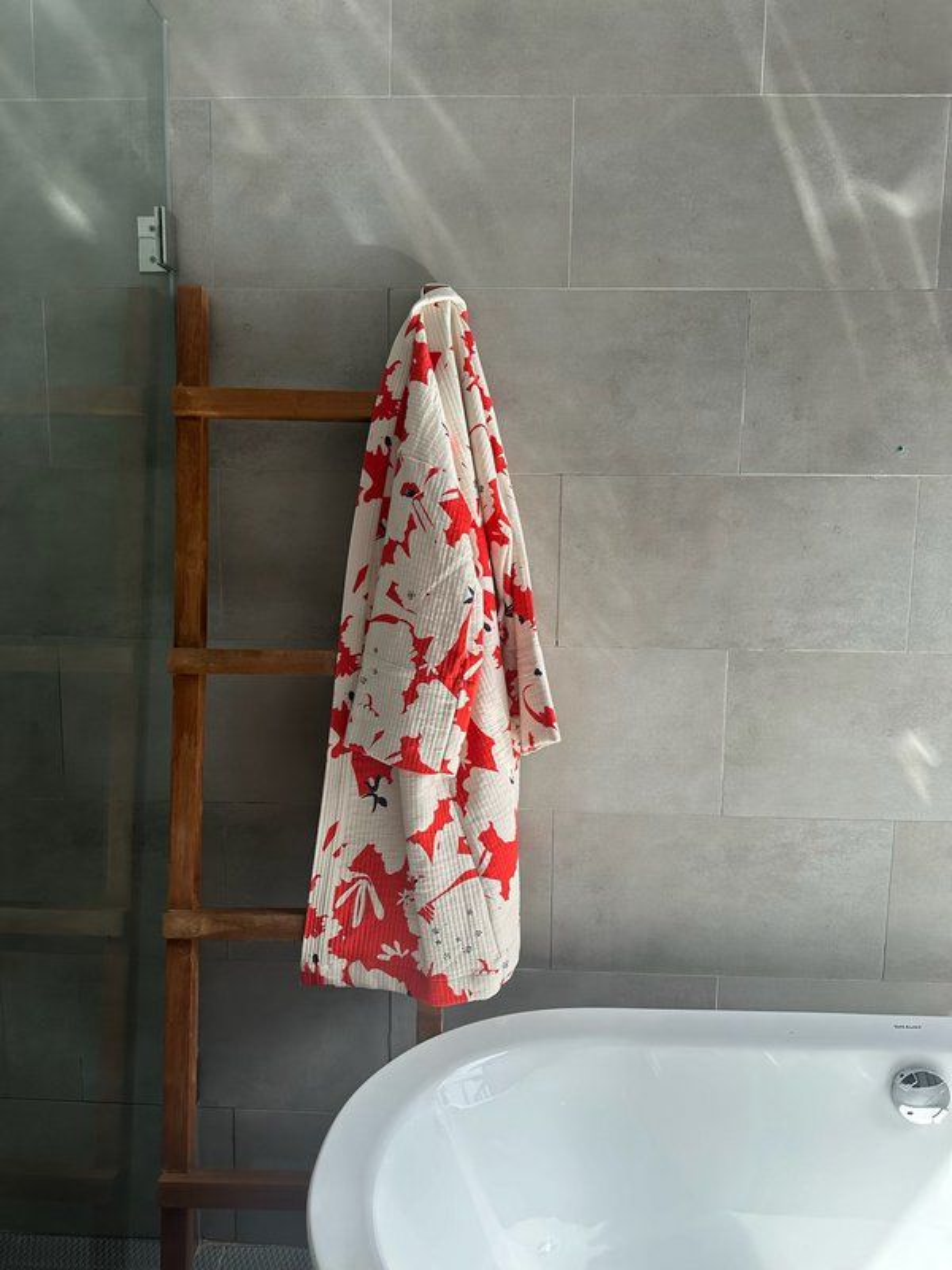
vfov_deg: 71.6
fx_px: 880
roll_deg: -1.1
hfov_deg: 56.8
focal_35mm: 24
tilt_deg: -7.1
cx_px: 476
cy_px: 635
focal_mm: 6.86
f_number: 1.78
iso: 80
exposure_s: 1/1119
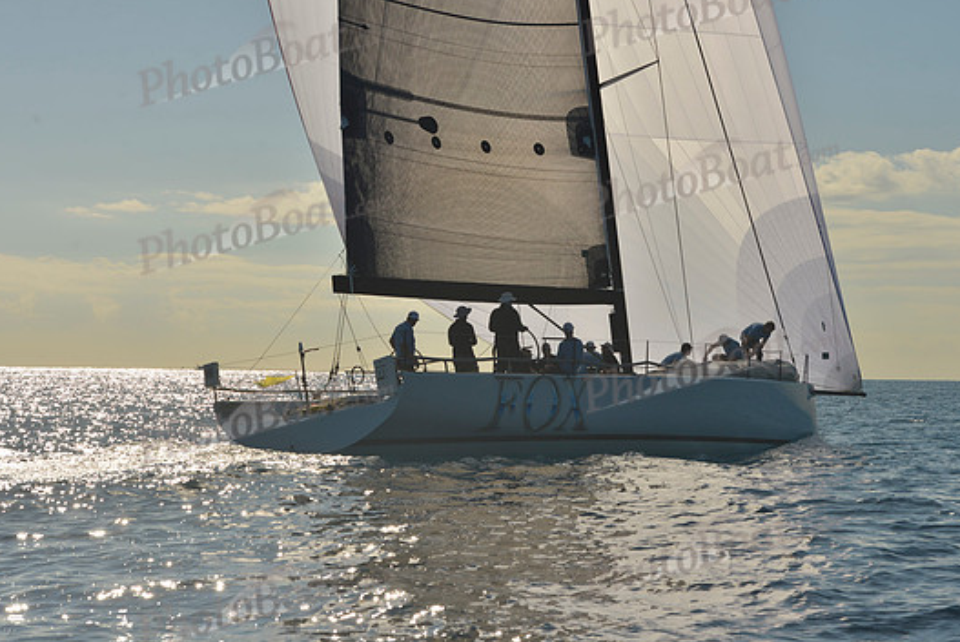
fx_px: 2054
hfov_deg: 26.3
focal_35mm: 77
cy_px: 296
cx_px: 490
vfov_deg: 17.7
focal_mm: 70
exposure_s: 1/800
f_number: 10
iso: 200
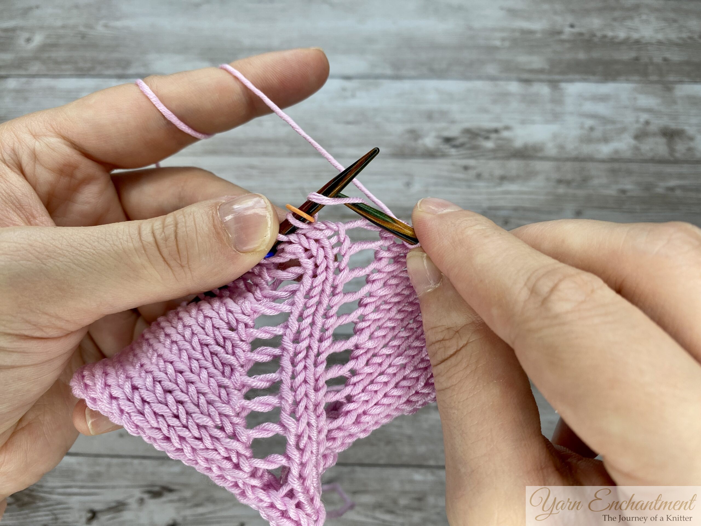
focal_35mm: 25
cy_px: 263
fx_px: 506
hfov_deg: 69.4
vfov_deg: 54.9
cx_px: 350
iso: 32
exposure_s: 1/122
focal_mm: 4.25
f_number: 1.8
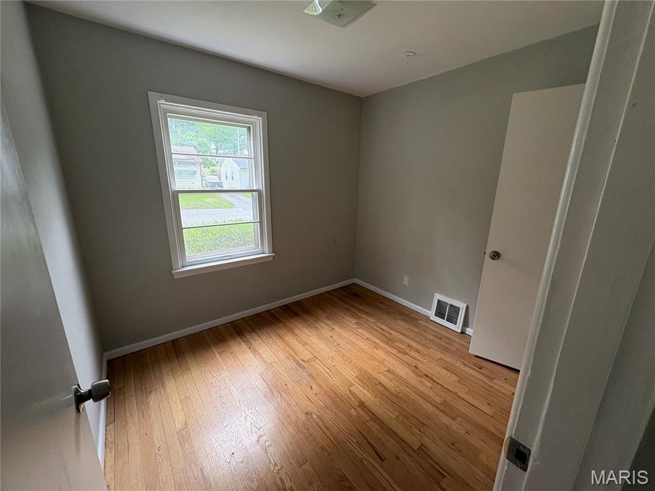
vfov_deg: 85.7
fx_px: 265
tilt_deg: -14.0
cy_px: 246
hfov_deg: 102.1
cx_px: 328
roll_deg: -0.2
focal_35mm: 14
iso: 125
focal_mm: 2.22
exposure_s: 1/99
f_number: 2.2
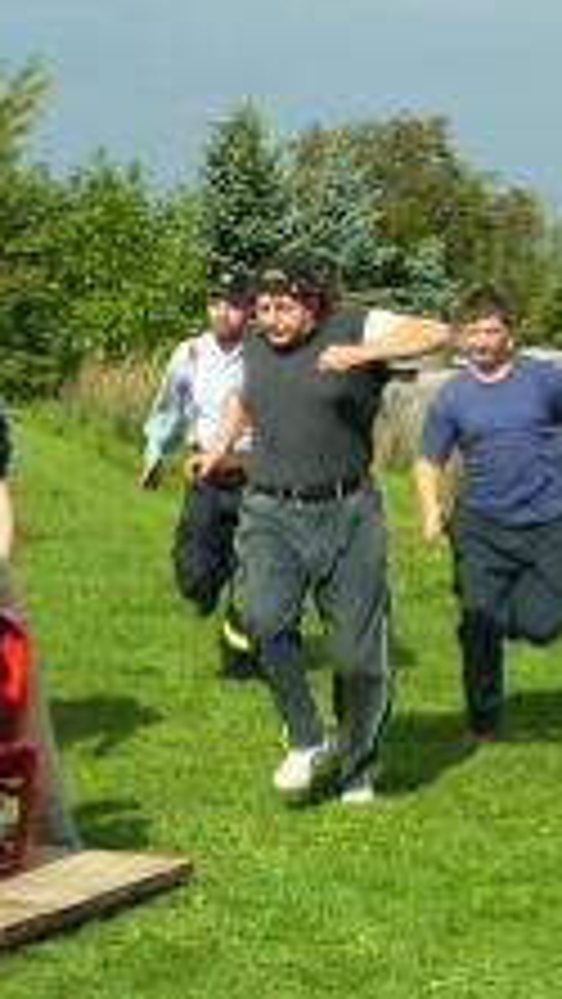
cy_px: 598
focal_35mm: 116
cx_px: -441
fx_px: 3071
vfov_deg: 18.4
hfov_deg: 9.9
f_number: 4.8
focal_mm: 6
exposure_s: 1/500
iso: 80
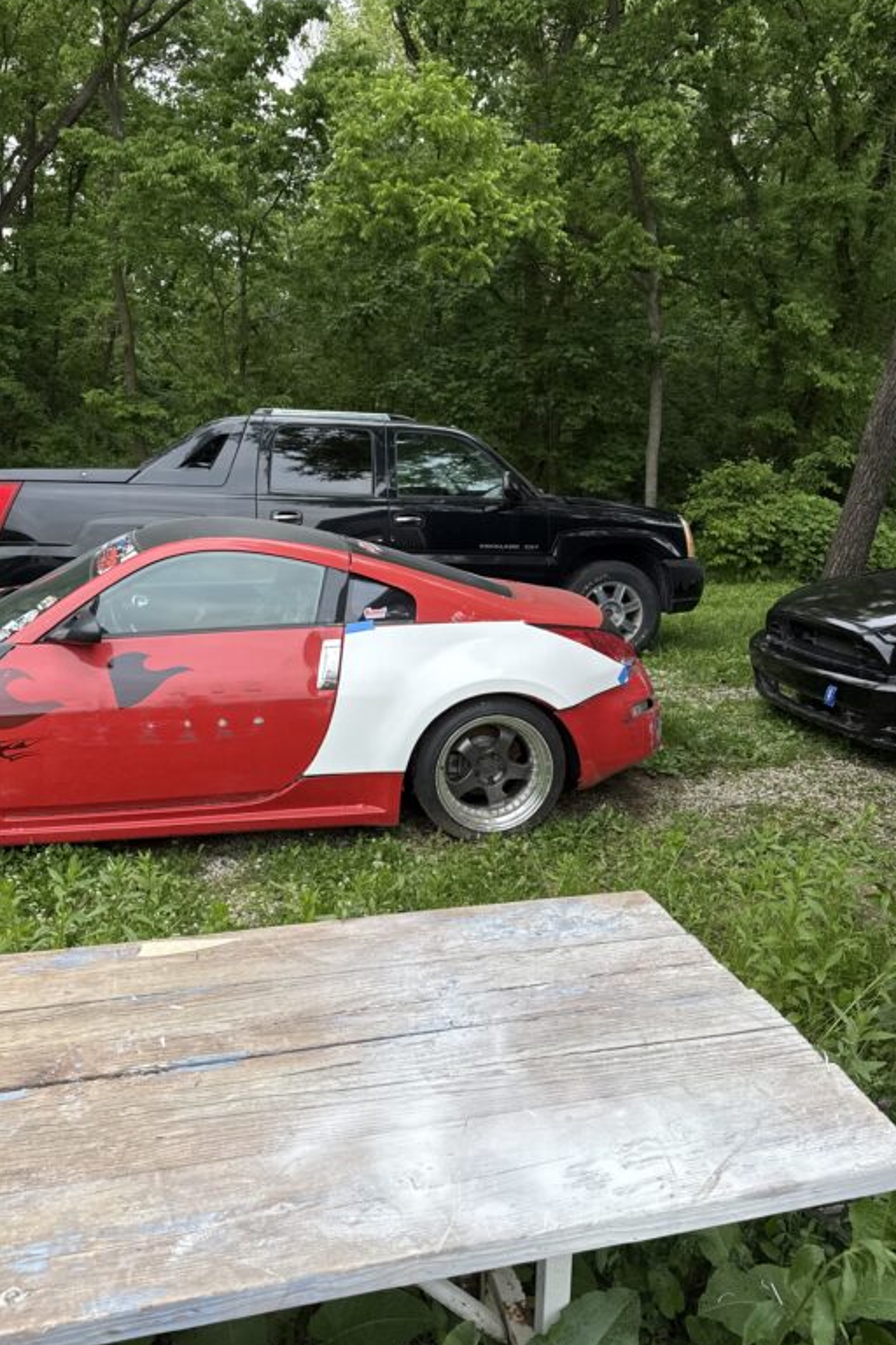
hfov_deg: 49.4
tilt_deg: -16.4
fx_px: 971
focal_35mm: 26
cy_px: 651
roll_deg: -1.3
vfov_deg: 69.4
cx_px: 383
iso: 160
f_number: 1.78
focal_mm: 6.76
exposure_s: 1/120
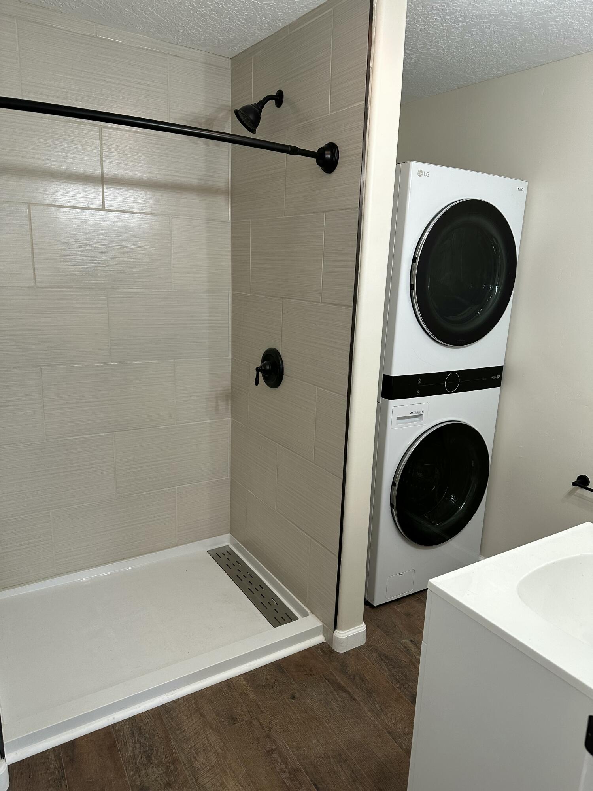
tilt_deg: -11.7
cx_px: 296
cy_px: 396
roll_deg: -1.7
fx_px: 548
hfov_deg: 56.8
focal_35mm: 24
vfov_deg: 71.6
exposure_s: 1/120
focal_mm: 6.86
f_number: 1.78
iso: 160
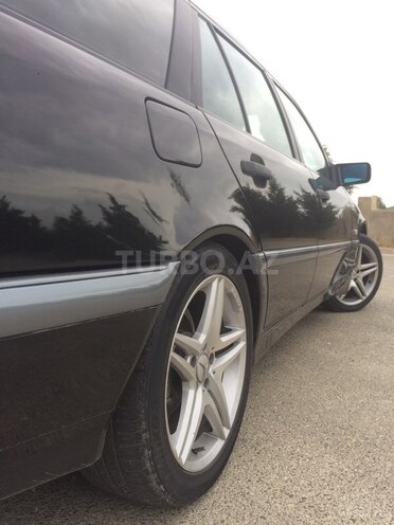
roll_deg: -1.2
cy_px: 262
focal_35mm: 29
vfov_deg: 61.7
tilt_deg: -6.1
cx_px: 197
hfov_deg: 48.2
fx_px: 440
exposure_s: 1/100
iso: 32
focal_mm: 4.15
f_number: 2.2
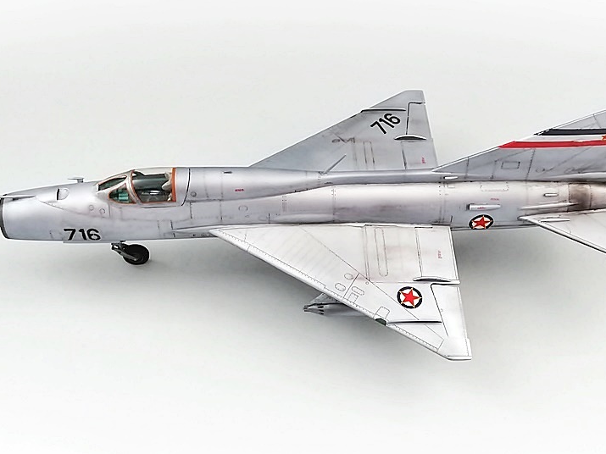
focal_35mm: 47
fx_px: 823
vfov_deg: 30.9
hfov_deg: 40.4
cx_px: 320
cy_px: 237
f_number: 1.8
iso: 500
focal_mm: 3.95
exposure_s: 1/24
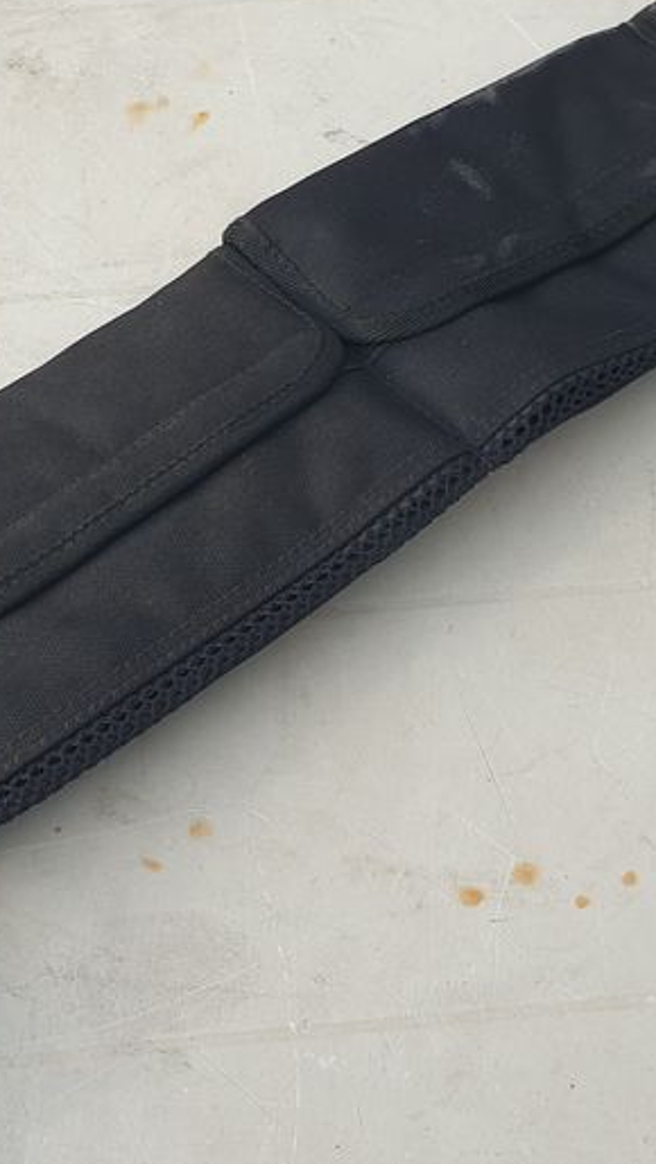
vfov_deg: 37.8
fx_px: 1699
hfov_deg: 21.7
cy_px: 563
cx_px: 197
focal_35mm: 55
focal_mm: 4.3
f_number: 2.4
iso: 50
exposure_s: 1/488
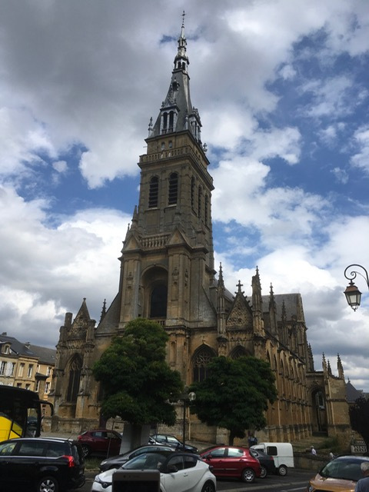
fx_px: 412
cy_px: 246
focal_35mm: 29
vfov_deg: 61.7
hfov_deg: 48.2
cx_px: 184
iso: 25
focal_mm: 4.15
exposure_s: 1/3077
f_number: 2.2
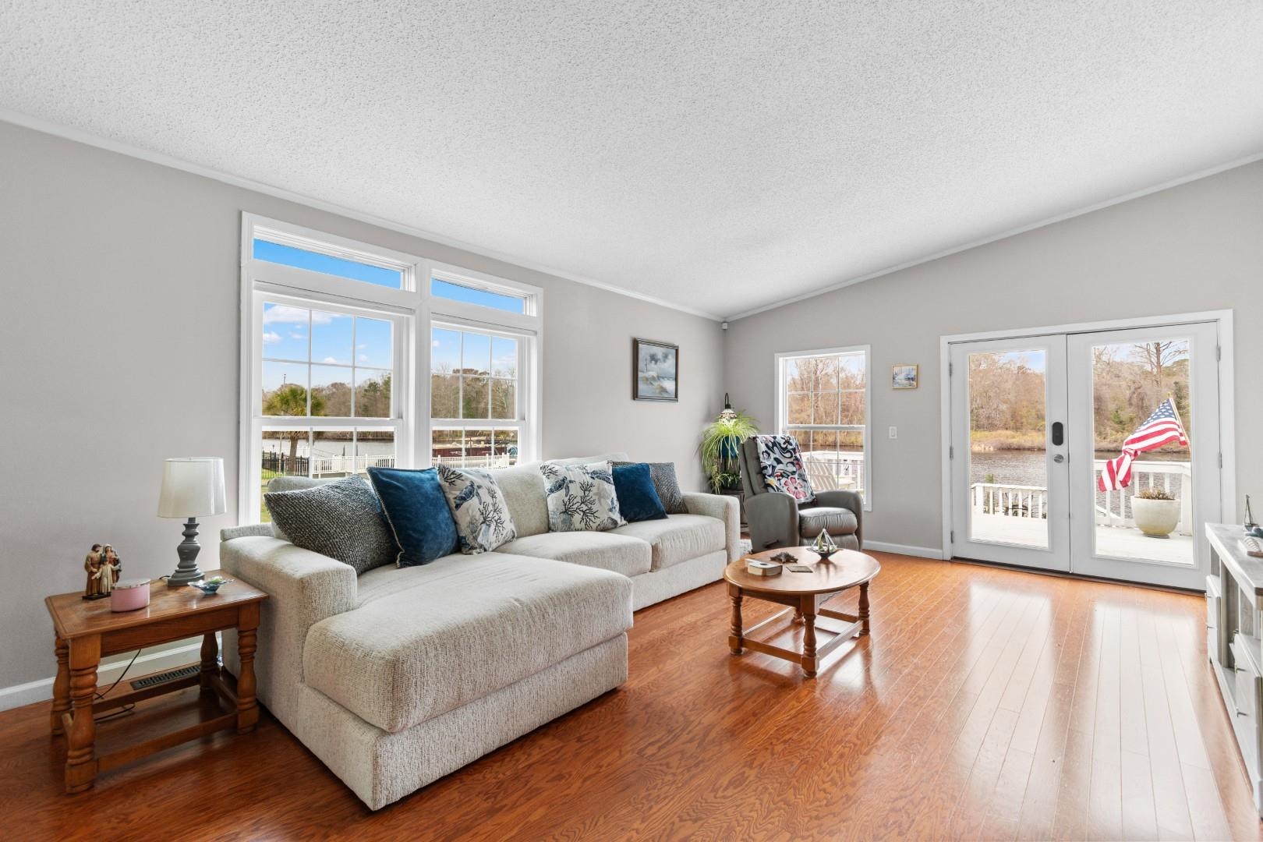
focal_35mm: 15
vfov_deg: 77.3
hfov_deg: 100.4
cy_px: 421
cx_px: 632
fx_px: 526
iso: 100
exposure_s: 1/20
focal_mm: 10
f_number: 4.5
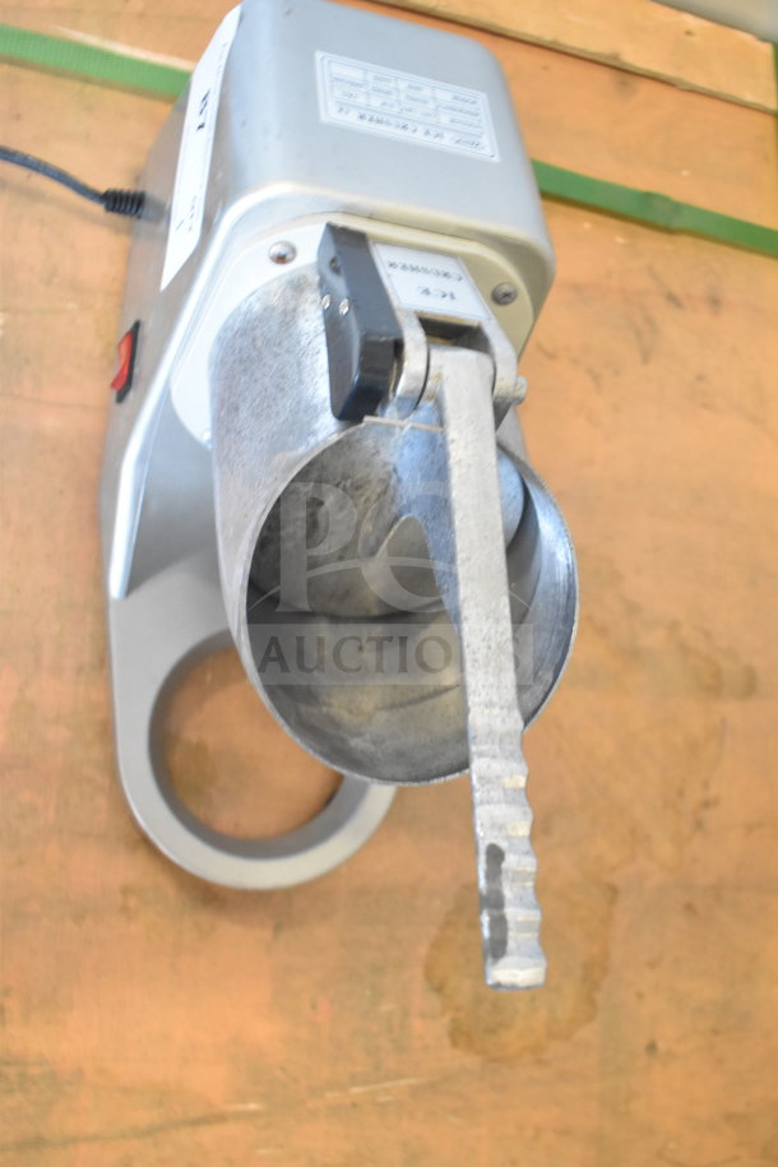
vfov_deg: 53.1
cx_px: 389
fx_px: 1167
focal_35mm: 36
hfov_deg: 36.9
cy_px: 584
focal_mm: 24
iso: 2200
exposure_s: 1/40
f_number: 3.8
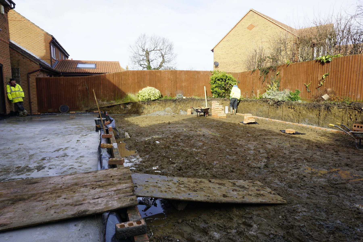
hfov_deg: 73.7
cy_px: 121
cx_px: 182
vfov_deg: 53.1
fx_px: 242
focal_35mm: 24
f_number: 8
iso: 100
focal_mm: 16
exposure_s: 1/100
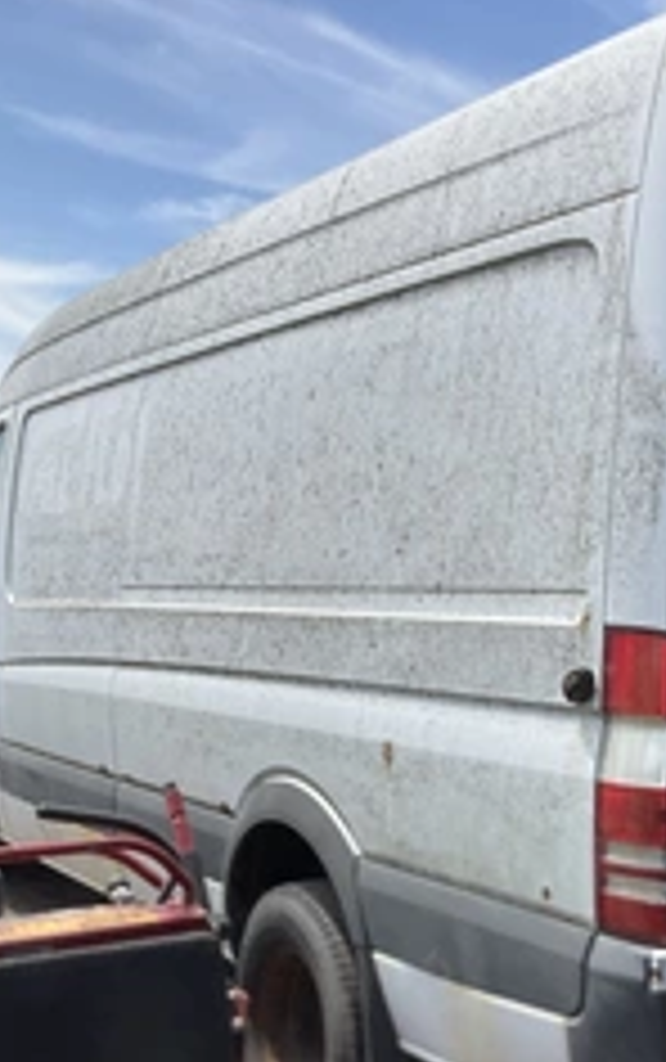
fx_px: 1506
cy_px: 662
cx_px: 626
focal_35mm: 52
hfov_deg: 24.1
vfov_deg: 38.6
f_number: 1.8
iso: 25
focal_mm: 3
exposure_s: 1/1412
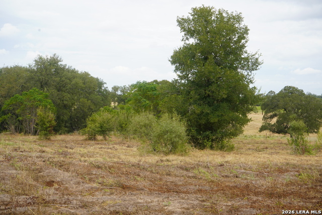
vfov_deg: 24.2
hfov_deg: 35.6
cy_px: 108
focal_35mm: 56
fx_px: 501
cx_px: 161
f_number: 10
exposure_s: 1/125
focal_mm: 56
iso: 100
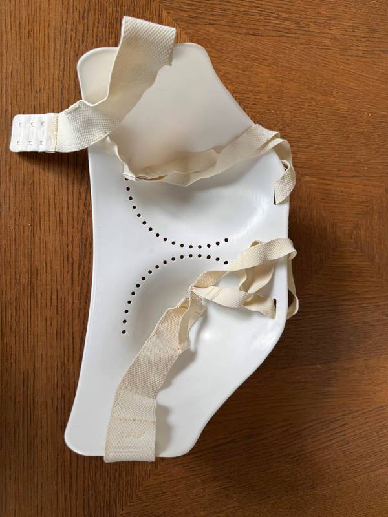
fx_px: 359
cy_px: 258
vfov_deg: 71.6
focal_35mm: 24
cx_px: 194
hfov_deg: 56.8
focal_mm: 6.76
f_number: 1.78
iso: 64
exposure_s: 1/121
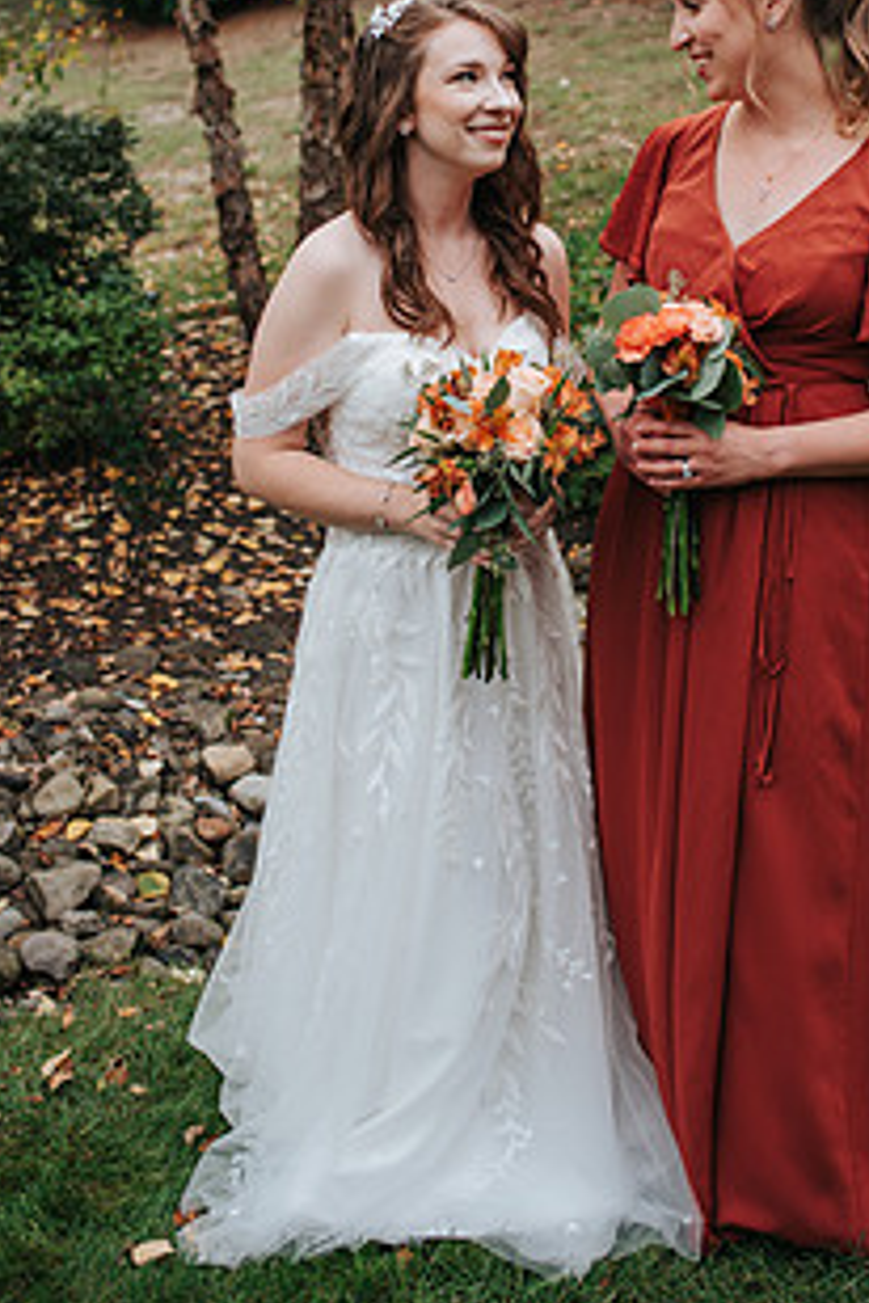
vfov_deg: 38.2
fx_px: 1846
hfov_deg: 26.3
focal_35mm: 51
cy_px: 380
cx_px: 595
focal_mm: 35
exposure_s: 1/640
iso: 100
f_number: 2.8
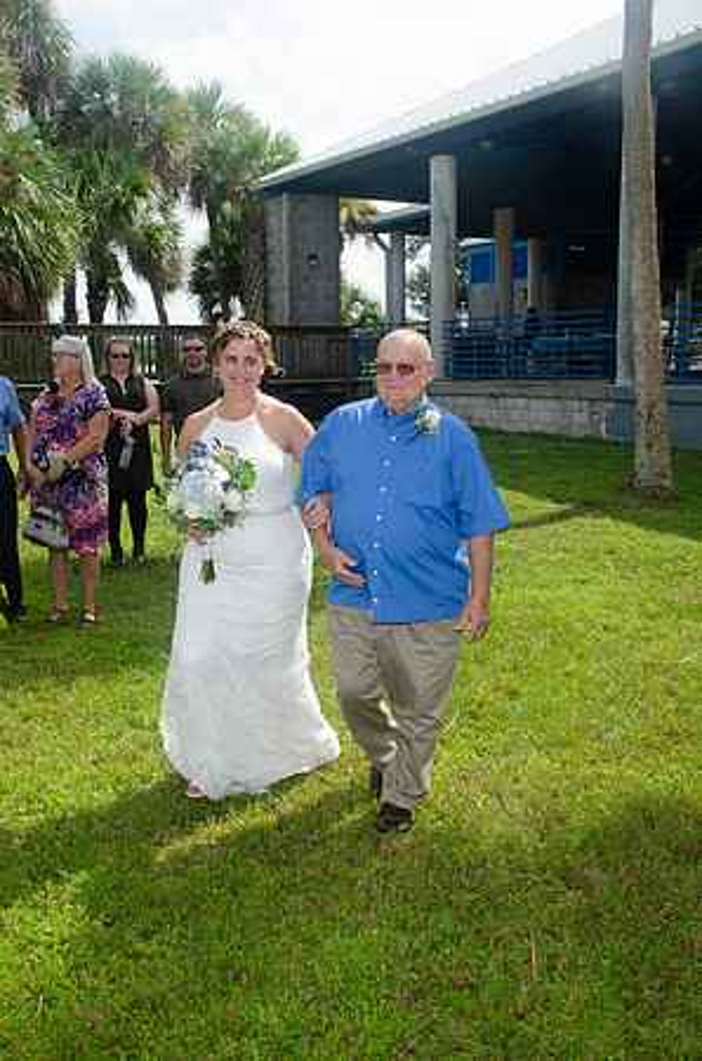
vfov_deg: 53.2
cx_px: 351
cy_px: 530
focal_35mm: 36
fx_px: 1058
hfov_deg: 36.7
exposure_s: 1/160
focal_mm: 24
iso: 100
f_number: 9
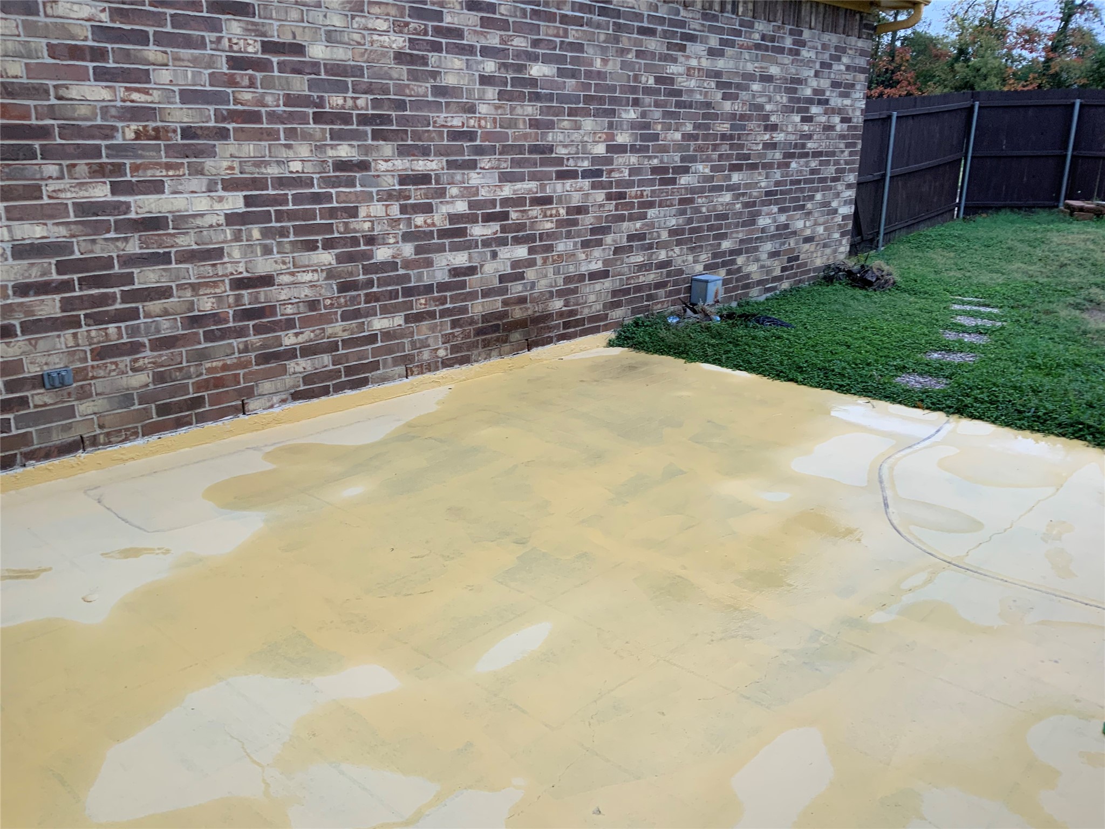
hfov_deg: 61.7
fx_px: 926
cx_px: 552
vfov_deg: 48.2
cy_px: 414
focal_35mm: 29
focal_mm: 3
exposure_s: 1/120
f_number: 1.8
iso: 25
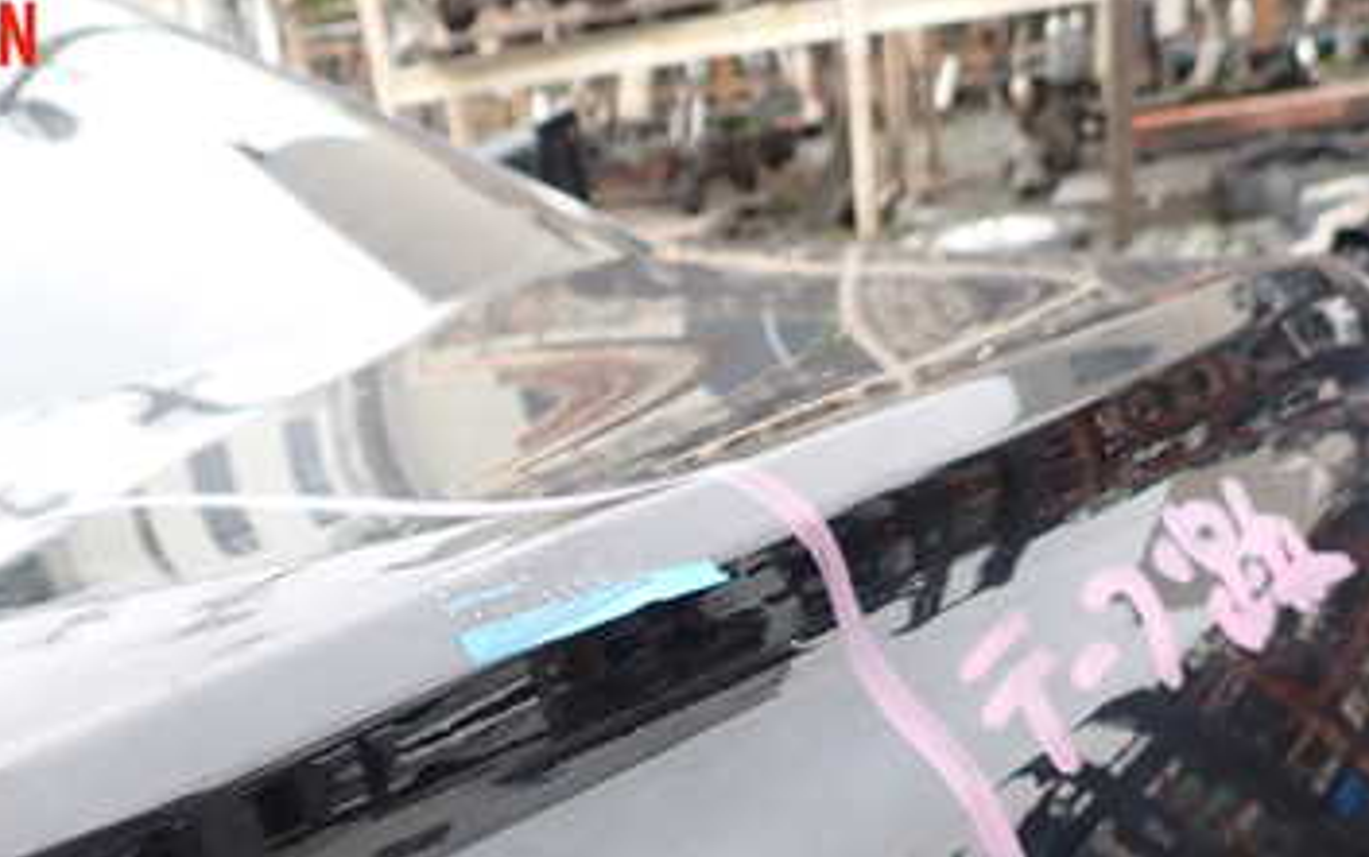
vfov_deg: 27.0
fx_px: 1680
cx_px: 496
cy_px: 865
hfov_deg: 43.9
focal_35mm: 45
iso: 100
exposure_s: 1/250
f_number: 2.8
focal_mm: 4.5
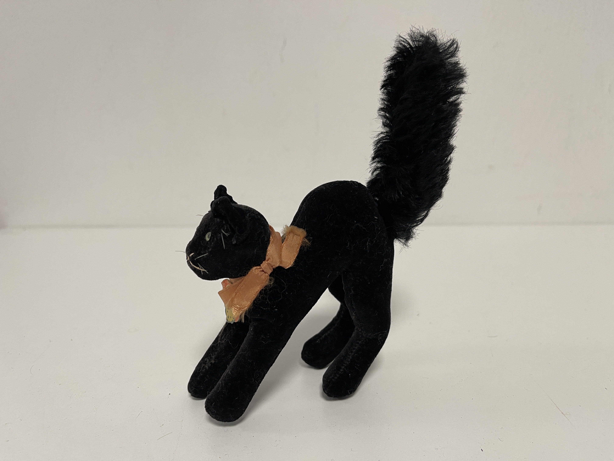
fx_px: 443
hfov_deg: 69.4
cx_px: 307
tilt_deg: -17.7
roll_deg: +0.4
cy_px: 230
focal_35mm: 25
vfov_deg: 54.9
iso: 64
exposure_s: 1/50
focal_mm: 5.1
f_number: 1.6
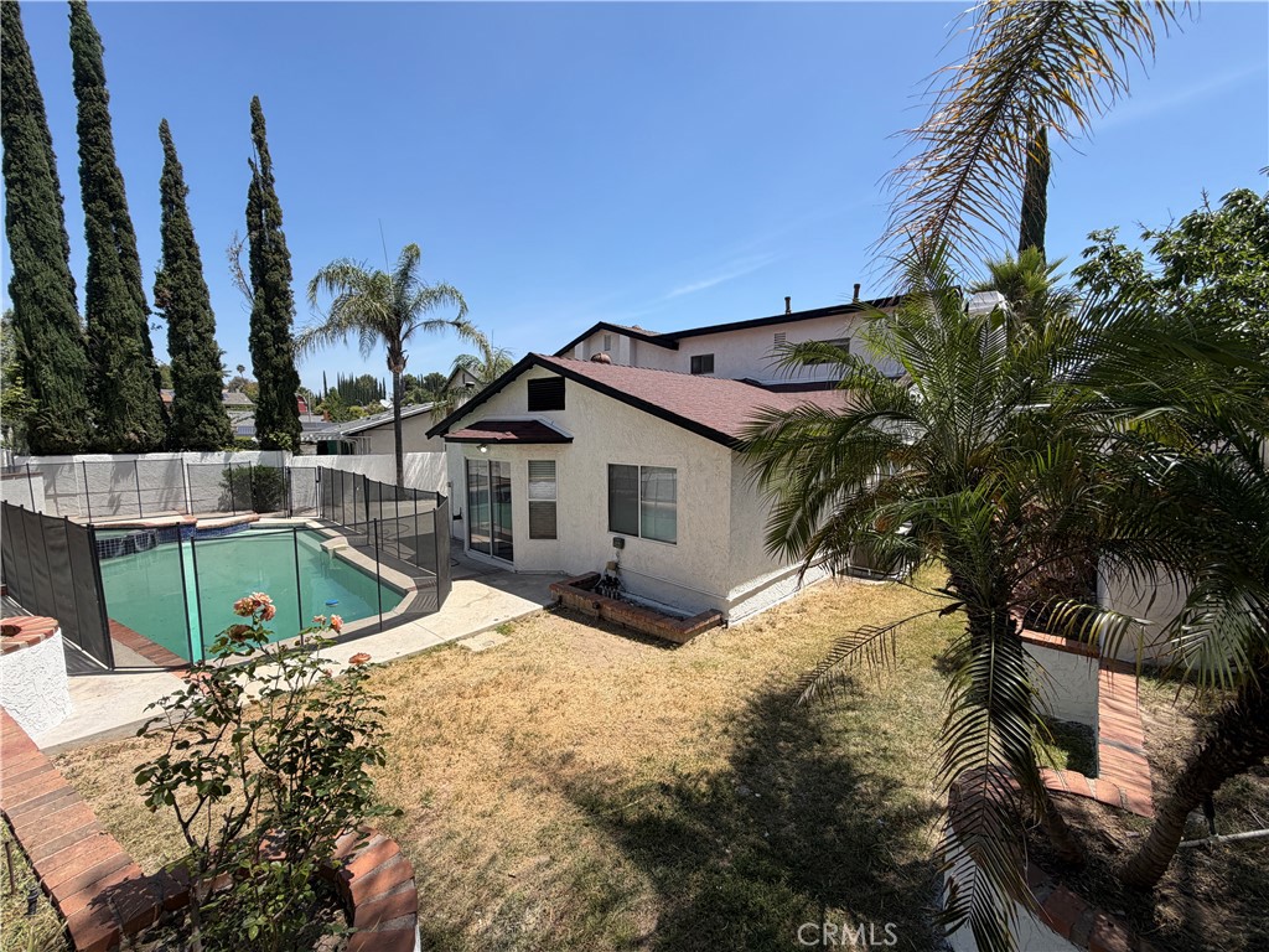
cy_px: 476
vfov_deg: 85.7
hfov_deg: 102.1
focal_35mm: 14
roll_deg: +0.8
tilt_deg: -5.4
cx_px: 634
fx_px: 513
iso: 25
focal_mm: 2.22
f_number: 2.2
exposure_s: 1/770
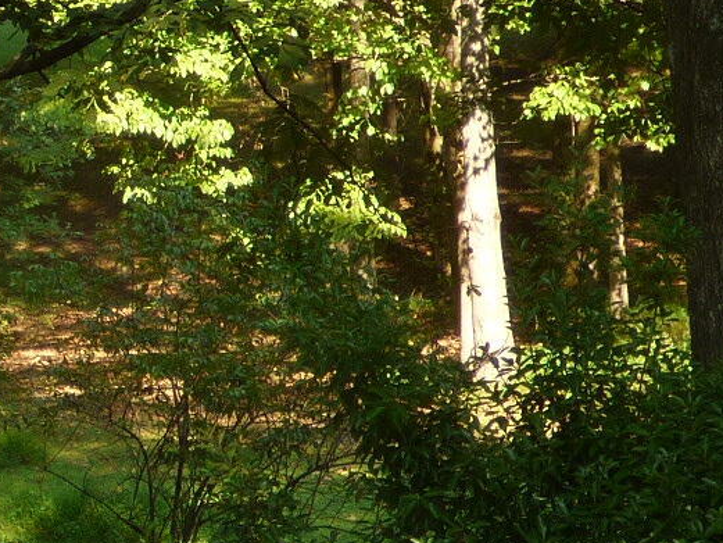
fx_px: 4512
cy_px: 328
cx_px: -126
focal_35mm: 216
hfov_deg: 9.1
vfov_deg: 6.9
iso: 100
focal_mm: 7.79
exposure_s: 1/160
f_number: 3.7
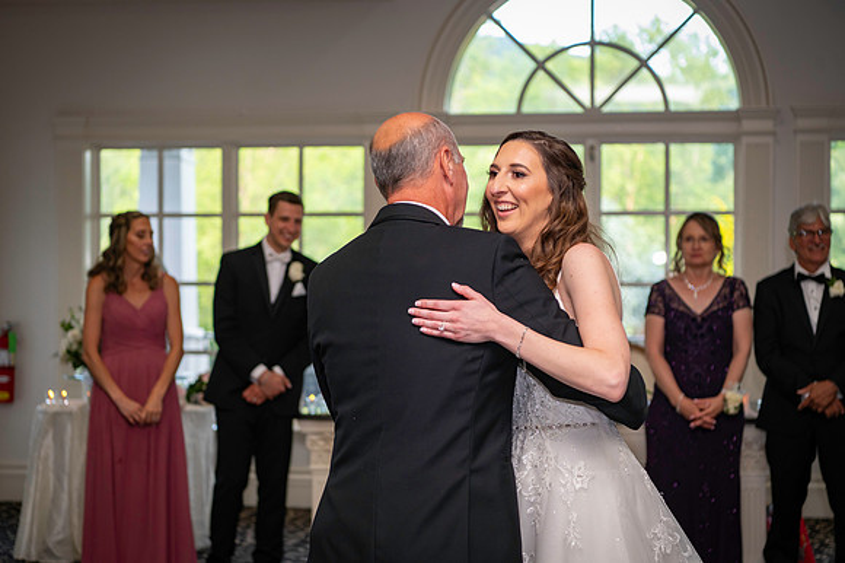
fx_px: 1642
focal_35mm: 70
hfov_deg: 28.9
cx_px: 422
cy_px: 282
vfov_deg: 19.4
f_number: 3.5
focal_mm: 70
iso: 800
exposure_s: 1/125
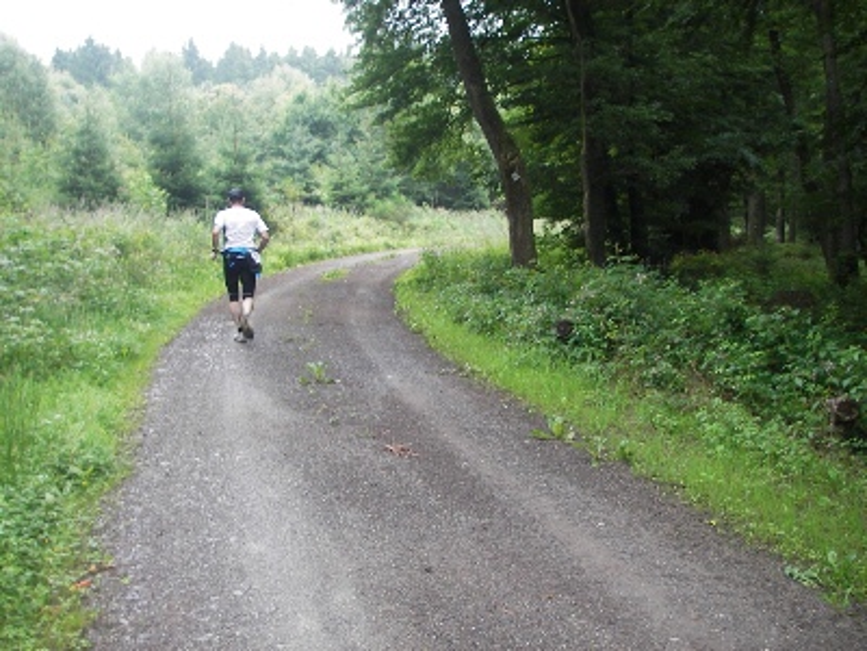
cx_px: 434
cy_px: 326
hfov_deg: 49.0
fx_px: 952
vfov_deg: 37.7
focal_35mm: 38
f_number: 3.3
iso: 50
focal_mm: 6.3
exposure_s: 1/30
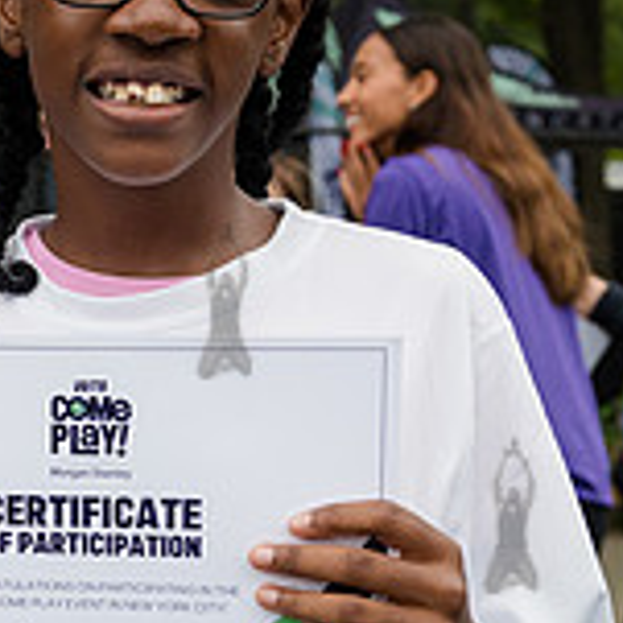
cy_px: 560
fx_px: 3014
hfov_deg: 11.1
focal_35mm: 148
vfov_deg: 11.7
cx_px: -430
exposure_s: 1/500
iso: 1000
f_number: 5
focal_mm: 38
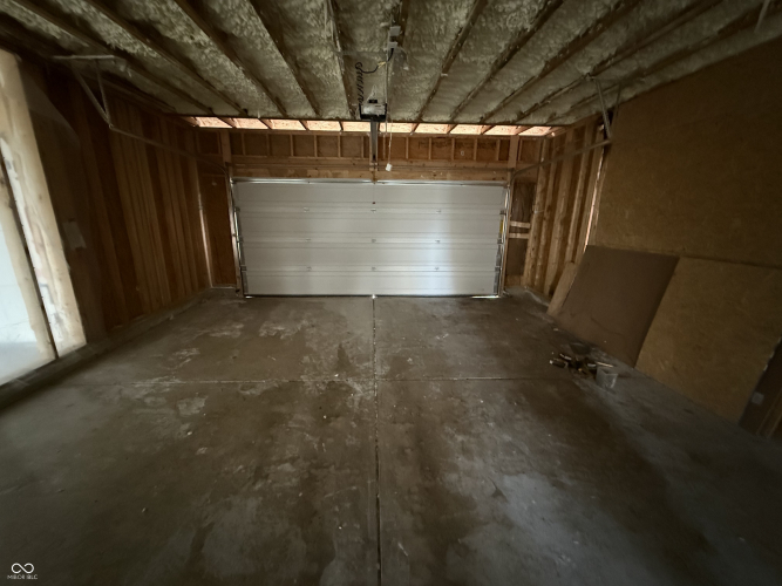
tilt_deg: -14.4
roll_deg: -0.7
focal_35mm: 14
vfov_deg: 85.7
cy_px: 293
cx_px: 391
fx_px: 316
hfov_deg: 102.1
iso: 1600
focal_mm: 2.22
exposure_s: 1/35
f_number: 2.2
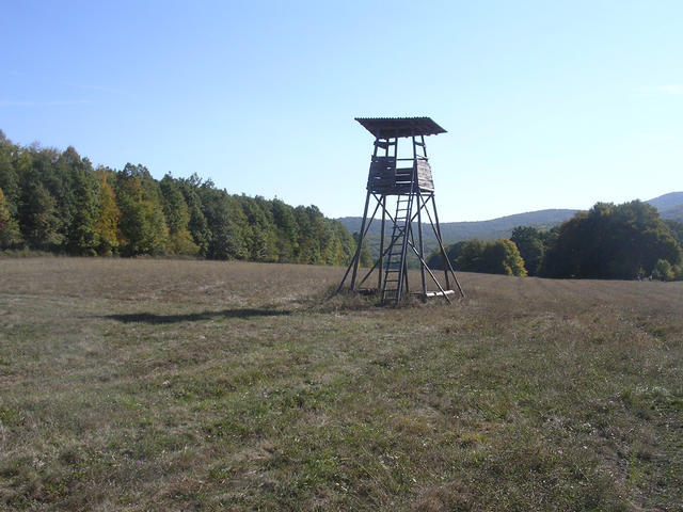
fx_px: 750
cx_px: 342
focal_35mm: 38
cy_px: 256
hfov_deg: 49.0
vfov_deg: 37.7
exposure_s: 1/258
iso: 100
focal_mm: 5.8
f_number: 5.6
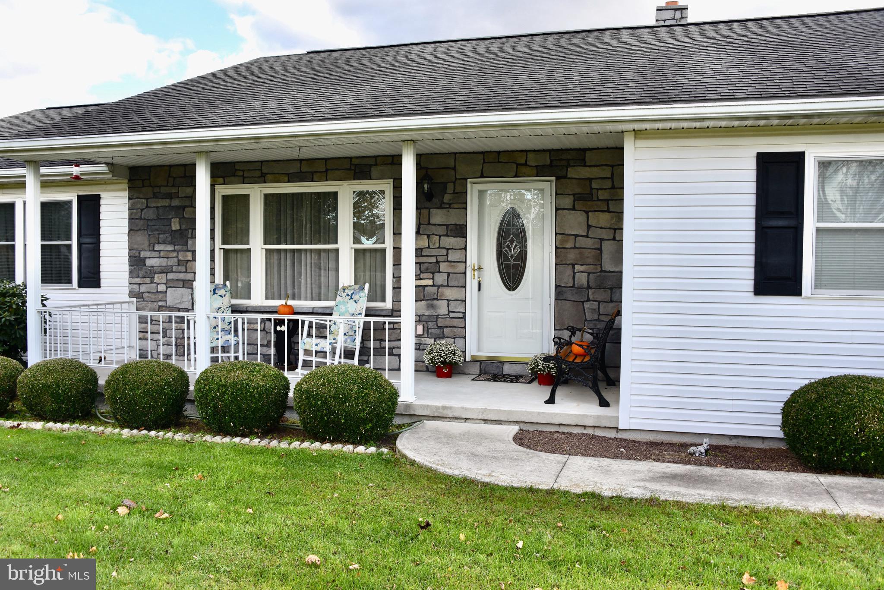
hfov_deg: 58.7
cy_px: 295
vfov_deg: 41.1
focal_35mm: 32
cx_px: 442
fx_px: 786
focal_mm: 32
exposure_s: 1/250
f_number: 8
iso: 400
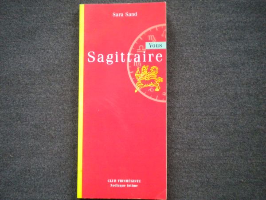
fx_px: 315
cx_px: 133
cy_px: 100
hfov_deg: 45.8
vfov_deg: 35.1
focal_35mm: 41
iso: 800
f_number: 3.5
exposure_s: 1/28.2
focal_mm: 7.4
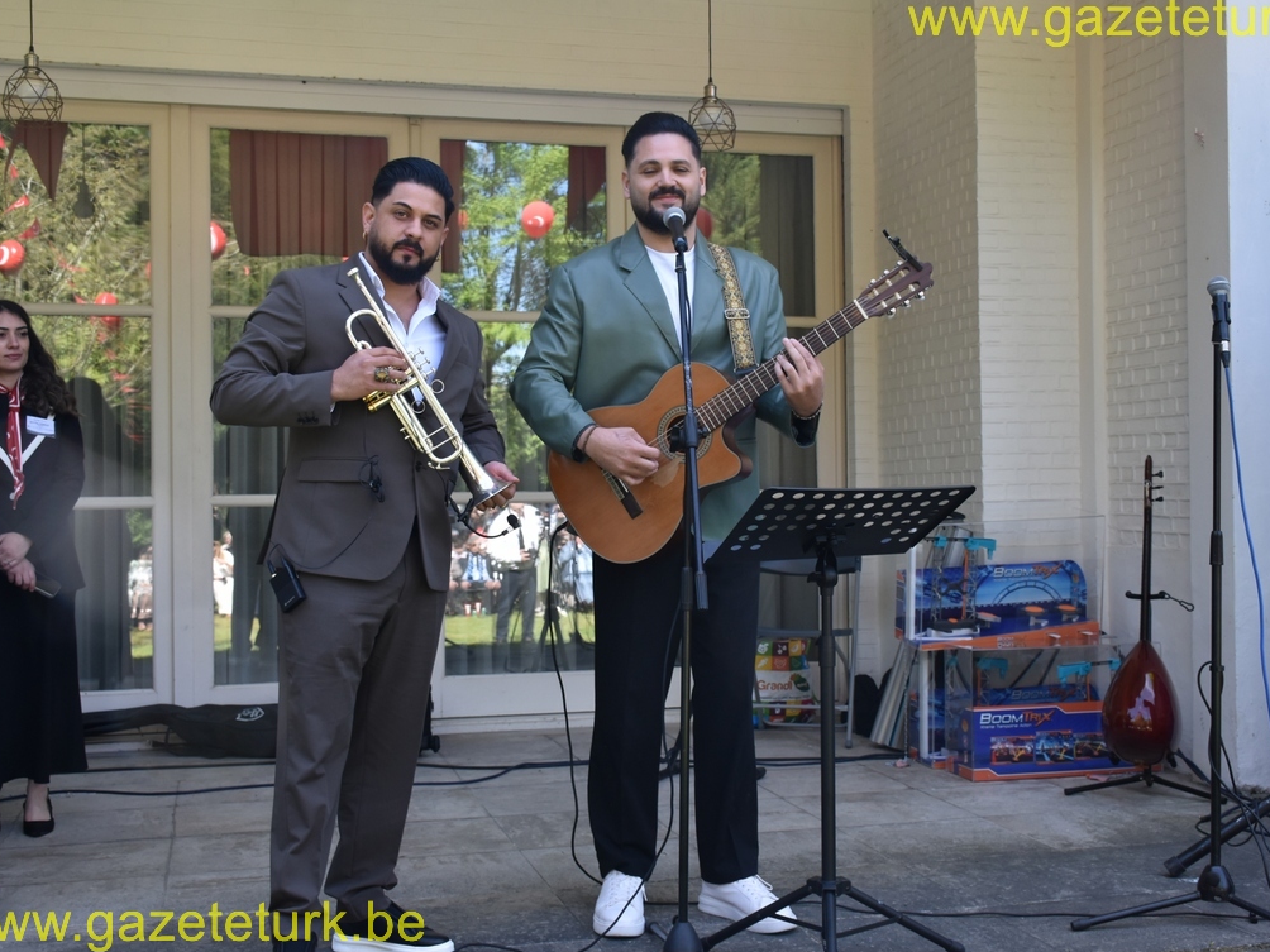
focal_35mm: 43
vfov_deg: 33.6
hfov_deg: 43.8
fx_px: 1578
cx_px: 669
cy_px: 475
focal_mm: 26
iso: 400
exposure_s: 1/160
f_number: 6.3
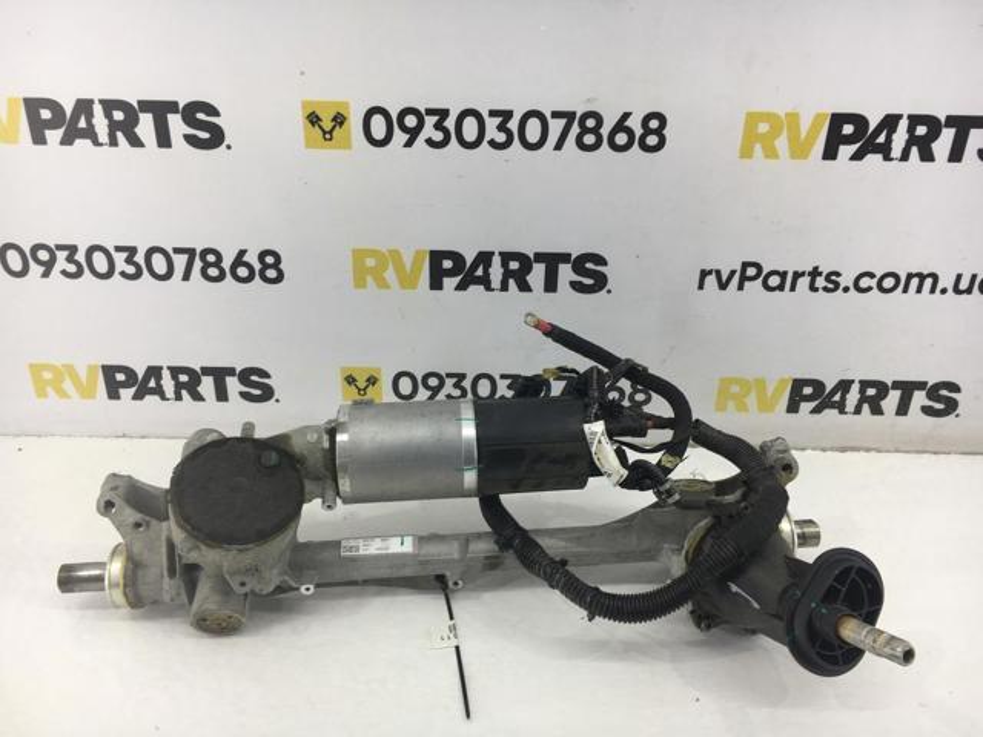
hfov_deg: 61.7
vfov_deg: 48.2
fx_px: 824
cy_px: 368
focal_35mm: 29
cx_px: 492
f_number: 2.2
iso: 25
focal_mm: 4.15
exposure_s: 1/50
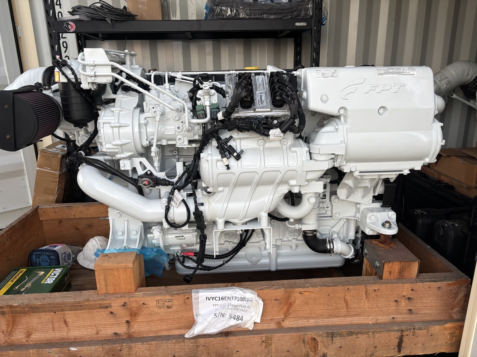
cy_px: 178
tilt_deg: -14.3
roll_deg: +1.0
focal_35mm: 26
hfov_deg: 67.3
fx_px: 358
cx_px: 238
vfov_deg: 53.1
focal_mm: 5.96
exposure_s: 1/121
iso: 100
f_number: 1.6
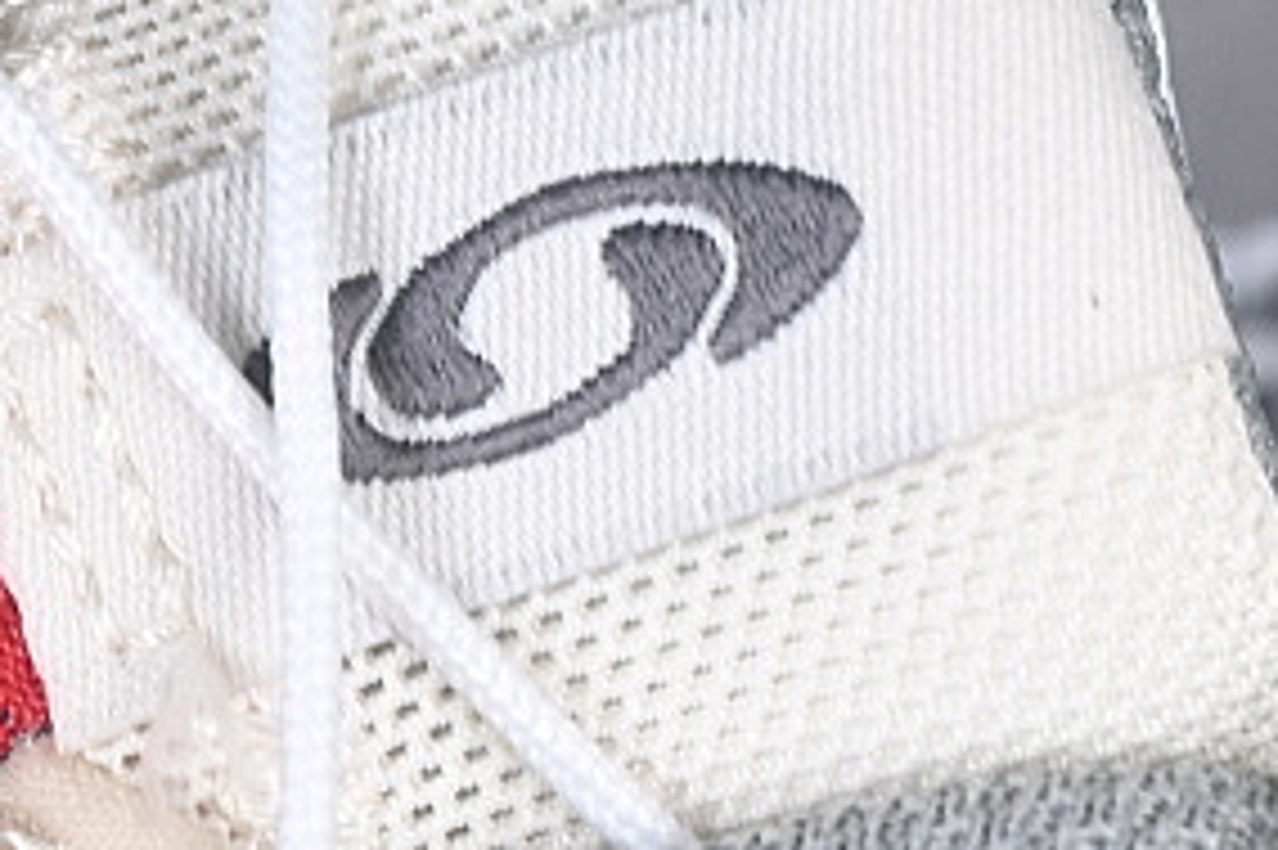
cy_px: 463
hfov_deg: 7.2
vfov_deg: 4.8
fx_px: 10111
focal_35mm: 285
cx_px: 500
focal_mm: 50
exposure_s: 1/80
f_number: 7.1
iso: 160
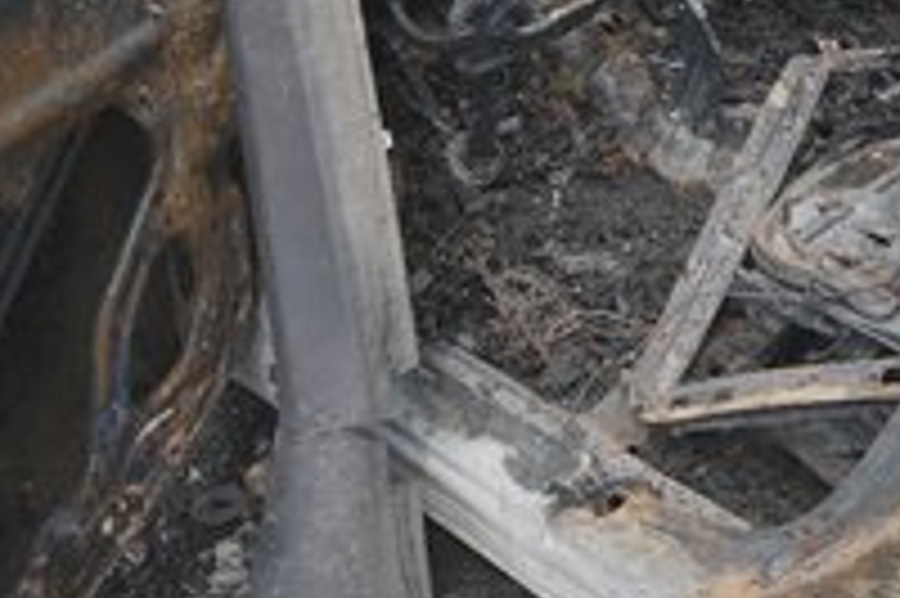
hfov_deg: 35.6
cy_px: 72
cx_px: 495
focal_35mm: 56
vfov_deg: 23.6
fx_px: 1399
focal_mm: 28
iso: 100
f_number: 6.3
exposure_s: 1/320
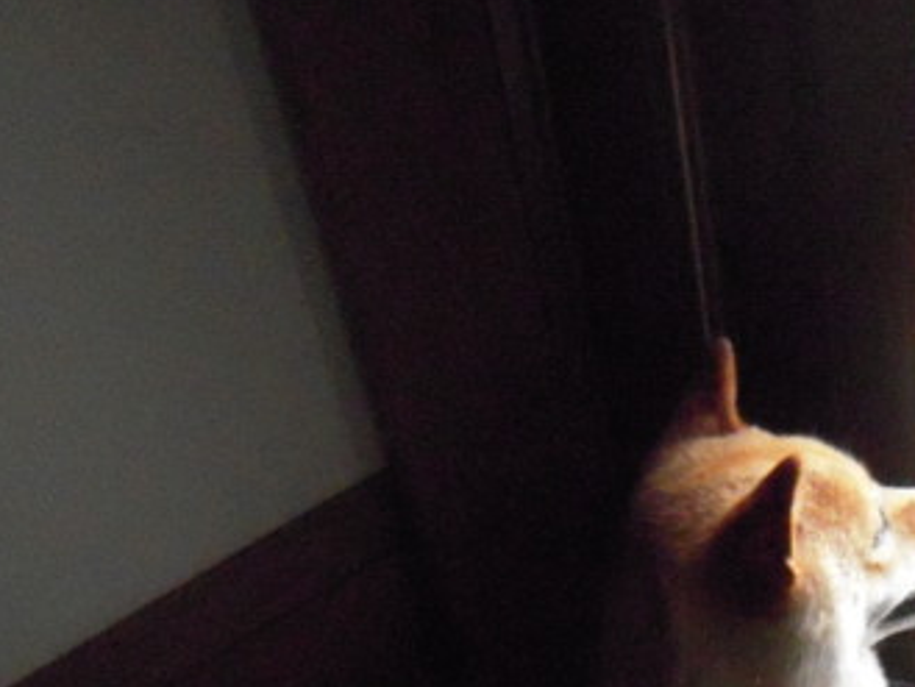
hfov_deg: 28.2
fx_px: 1798
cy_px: 701
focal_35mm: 68
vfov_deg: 20.9
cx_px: 679
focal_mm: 5
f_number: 2.7
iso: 1600
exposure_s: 1/60
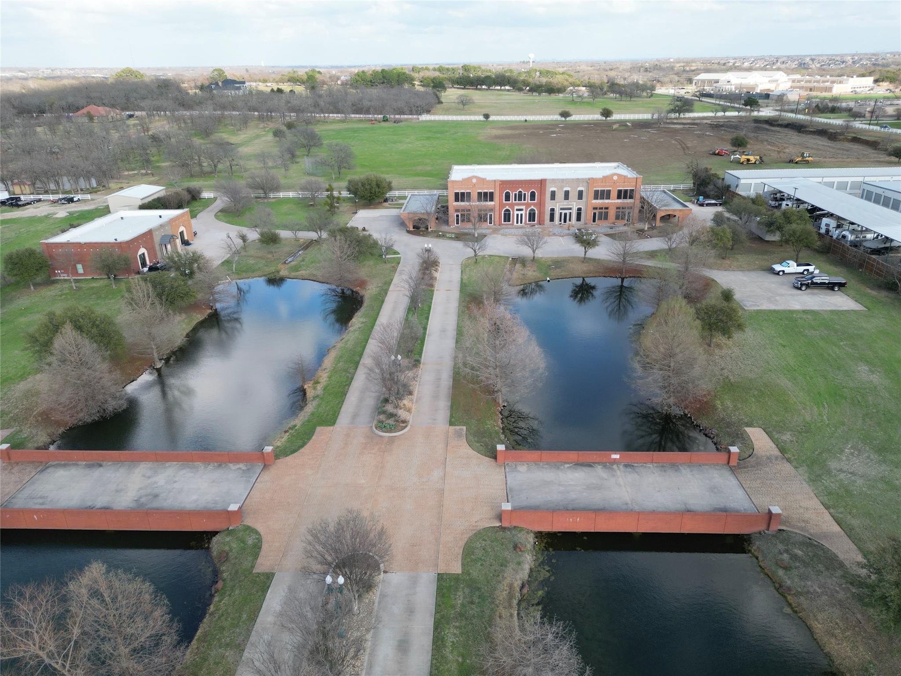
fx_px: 625
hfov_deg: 71.6
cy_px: 338
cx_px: 450
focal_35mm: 24
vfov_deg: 56.8
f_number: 1.7
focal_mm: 6.72
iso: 200
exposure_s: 1/1250
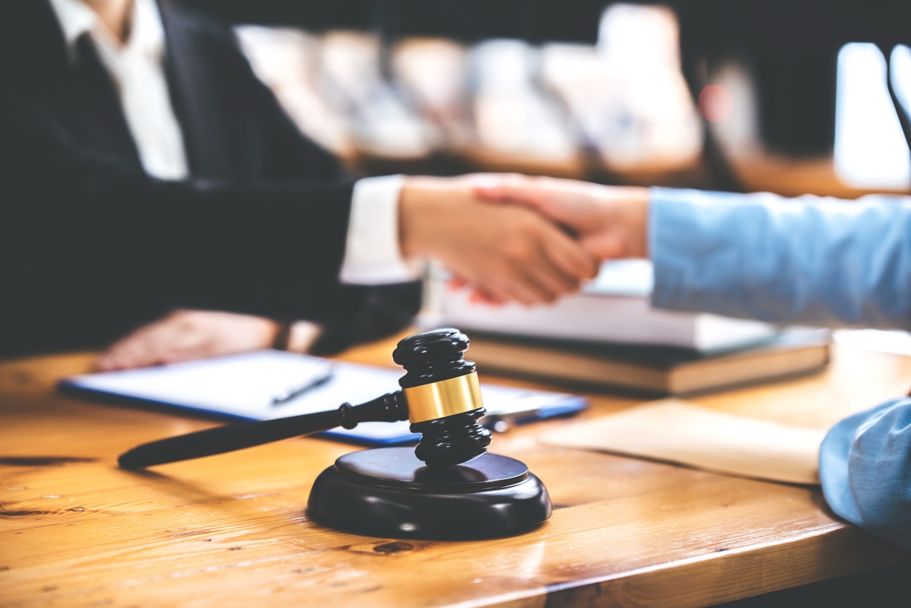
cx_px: 456
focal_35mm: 105
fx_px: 2658
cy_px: 304
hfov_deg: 19.4
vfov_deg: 13.1
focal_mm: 105
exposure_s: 1/200
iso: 320
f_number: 2.8
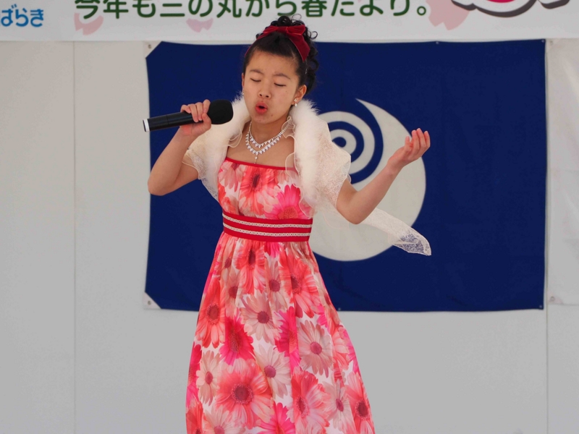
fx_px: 4416
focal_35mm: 264
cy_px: 217
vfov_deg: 5.6
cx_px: 290
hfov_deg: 7.5
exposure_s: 1/400
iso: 200
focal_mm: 132
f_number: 6.3
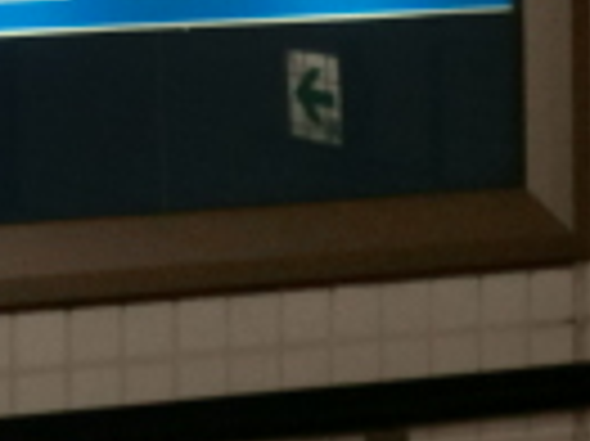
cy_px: -396
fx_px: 3167
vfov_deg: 7.7
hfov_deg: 10.1
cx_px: -437
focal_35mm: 186
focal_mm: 6.9
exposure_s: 1/60
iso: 64
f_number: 3.9
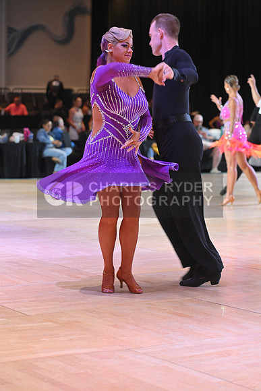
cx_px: 130
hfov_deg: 13.4
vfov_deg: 20.0
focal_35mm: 102
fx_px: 1109
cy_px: 196
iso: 2000
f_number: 4
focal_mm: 102
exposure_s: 1/200
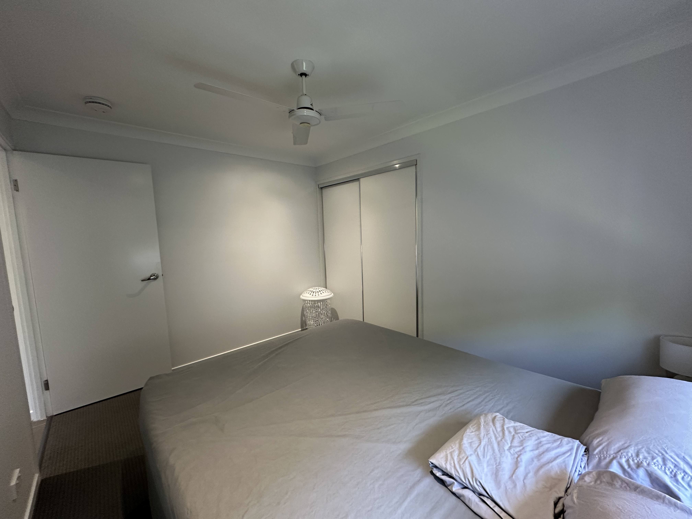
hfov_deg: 102.1
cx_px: 346
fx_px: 280
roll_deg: +2.0
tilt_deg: -6.3
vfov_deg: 85.7
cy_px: 260
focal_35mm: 14
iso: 160
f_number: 2.2
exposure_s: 1/50
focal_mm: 2.2
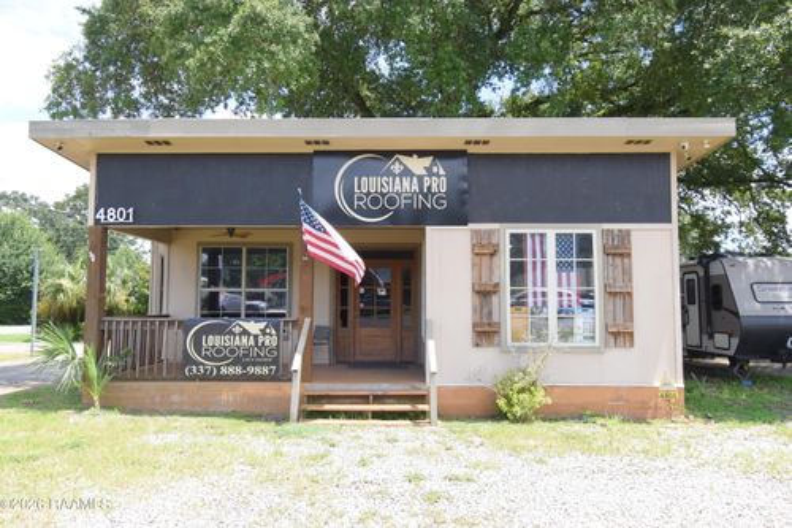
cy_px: 264
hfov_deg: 73.8
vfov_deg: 53.1
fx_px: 528
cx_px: 396
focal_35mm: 24
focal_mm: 16
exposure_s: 1/250
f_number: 8
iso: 360
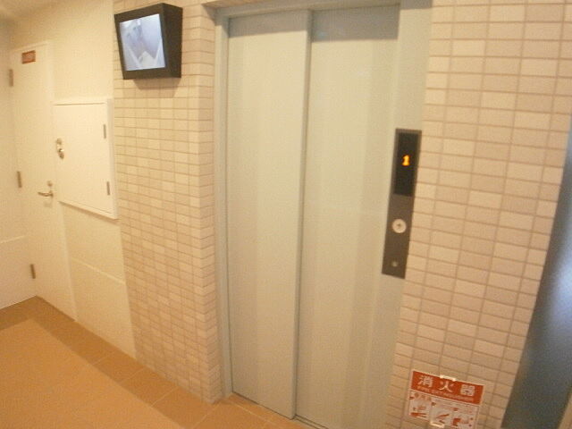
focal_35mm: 36
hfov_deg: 51.4
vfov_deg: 39.7
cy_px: 214
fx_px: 595
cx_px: 286
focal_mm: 6.4
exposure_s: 1/25
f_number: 3.1
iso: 800
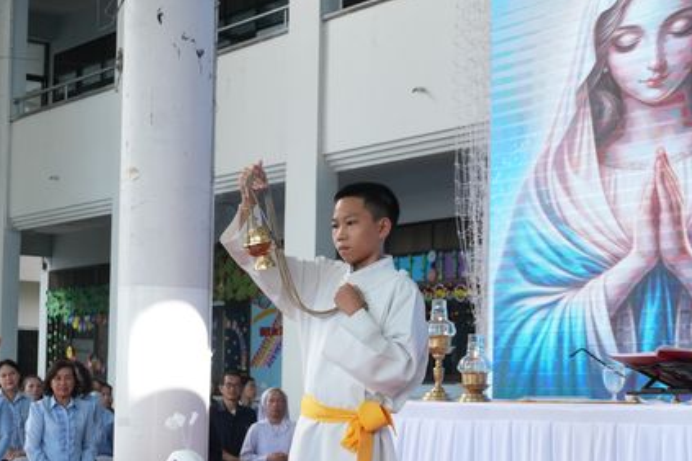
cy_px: 322
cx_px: 321
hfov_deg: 25.8
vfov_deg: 17.3
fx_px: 1513
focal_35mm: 79
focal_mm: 37
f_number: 5.6
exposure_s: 1/320
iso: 1600
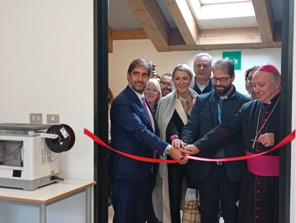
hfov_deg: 35.5
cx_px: 148
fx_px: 462
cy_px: 112
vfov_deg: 27.1
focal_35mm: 54
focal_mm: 3.98
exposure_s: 1/33.3
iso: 431
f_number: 1.8
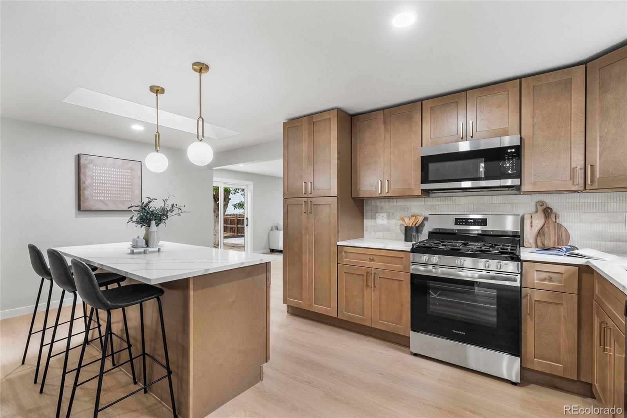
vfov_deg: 73.8
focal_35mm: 16
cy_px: 209
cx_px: 314
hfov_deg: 96.7
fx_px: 279
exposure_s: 1/60
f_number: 8
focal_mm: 16
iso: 200
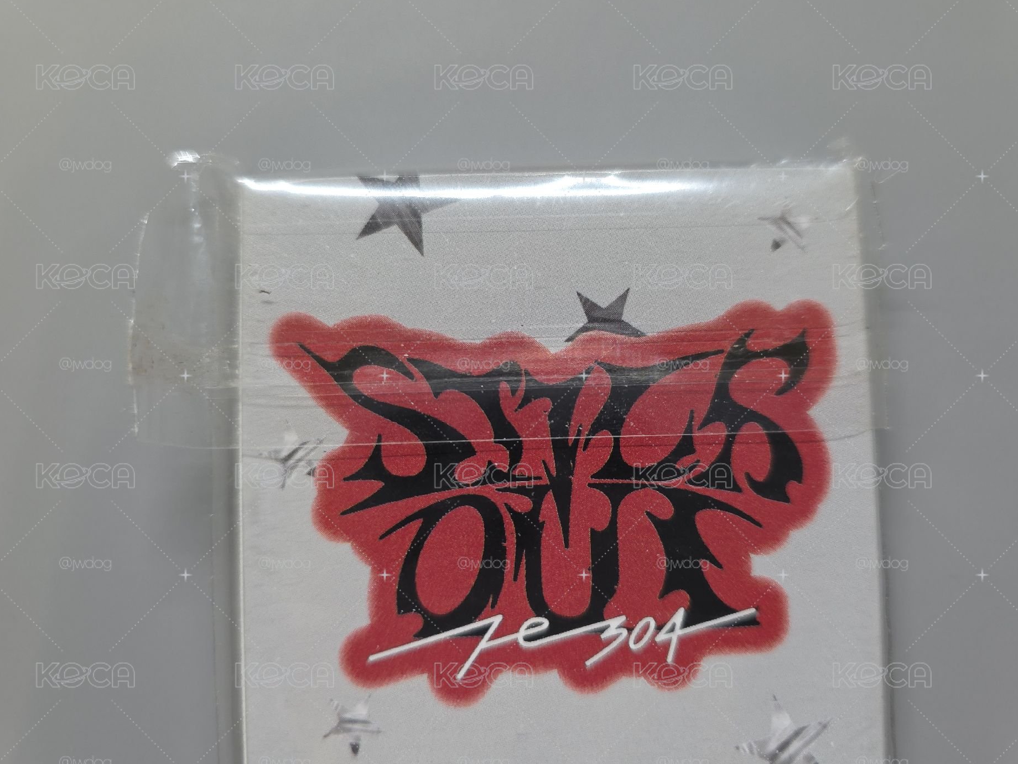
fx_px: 706
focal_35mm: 24
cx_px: 517
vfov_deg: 56.8
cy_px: 375
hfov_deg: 71.6
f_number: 1.7
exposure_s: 1/120
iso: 100
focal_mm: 6.3
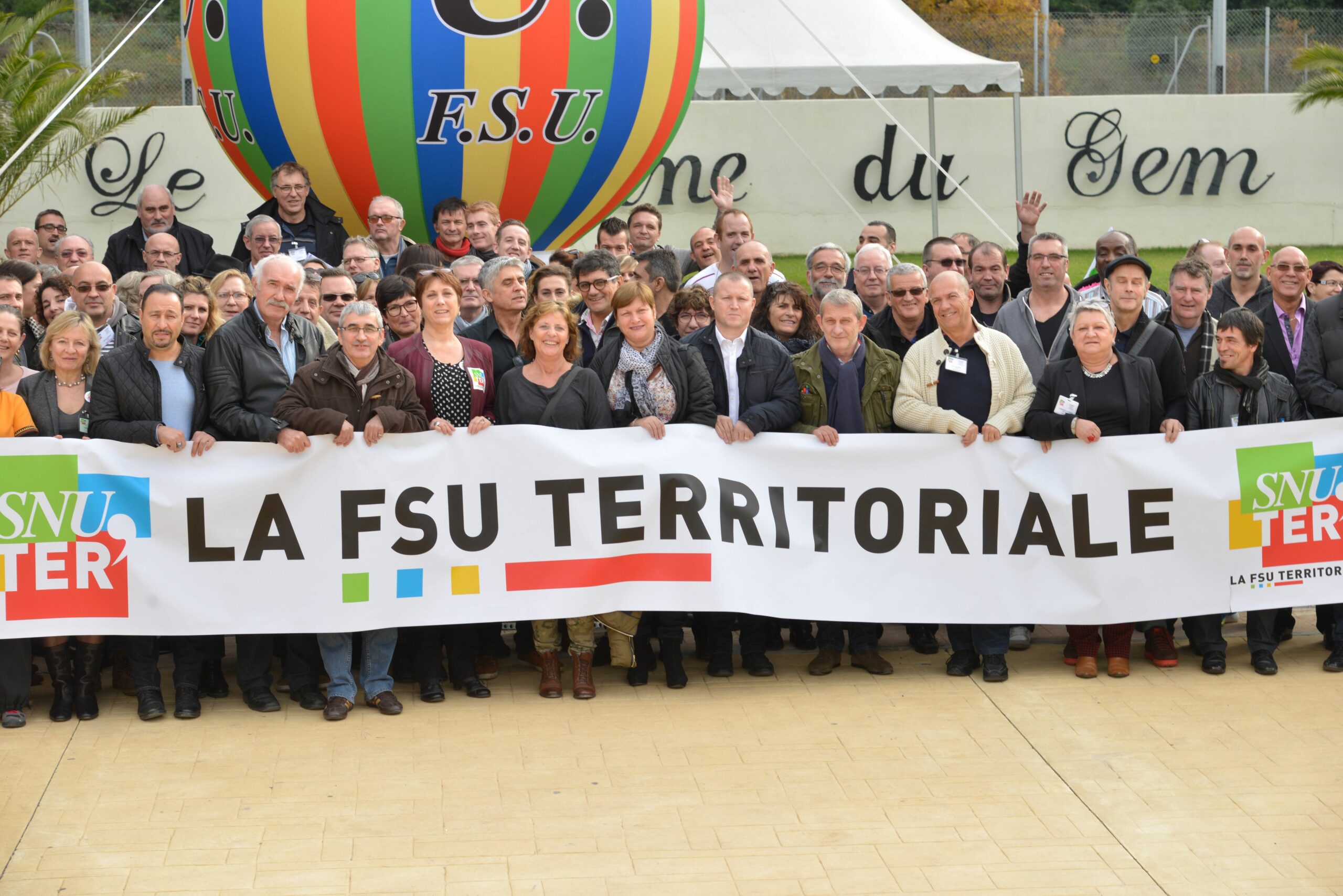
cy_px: 448
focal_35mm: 82
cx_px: 672
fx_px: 3060
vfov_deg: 16.7
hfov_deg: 24.8
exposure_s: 1/125
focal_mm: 82
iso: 160
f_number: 7.1
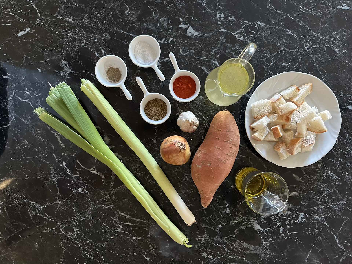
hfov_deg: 71.6
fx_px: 244
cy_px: 132
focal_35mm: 24
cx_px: 176
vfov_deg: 56.8
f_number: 1.78
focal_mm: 6.86
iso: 1000
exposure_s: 1/49
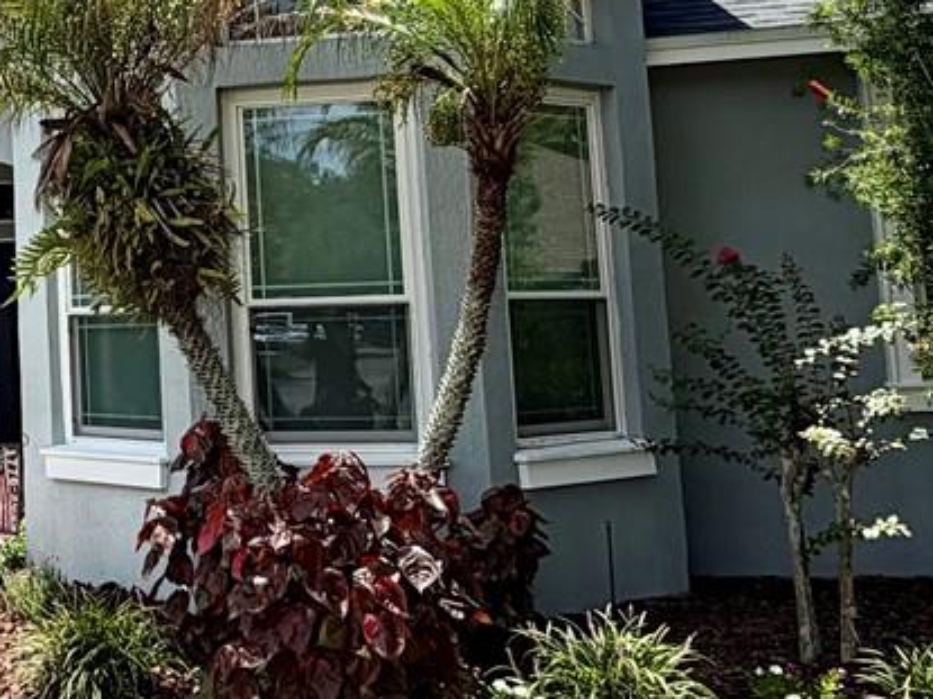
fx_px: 1455
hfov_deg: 32.3
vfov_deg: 26.7
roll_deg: +2.4
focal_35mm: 54
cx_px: -31
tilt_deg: +7.1
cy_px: 178
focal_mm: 2.22
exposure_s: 1/770
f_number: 2.2
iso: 20
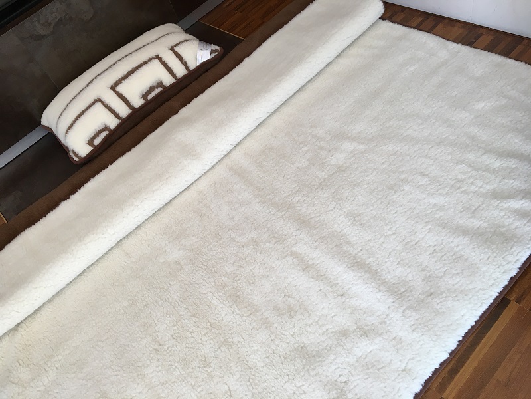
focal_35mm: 29
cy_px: 200
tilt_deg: -50.6
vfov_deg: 48.2
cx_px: 266
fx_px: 445
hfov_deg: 61.7
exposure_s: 1/33
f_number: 2.2
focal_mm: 4.15
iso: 25
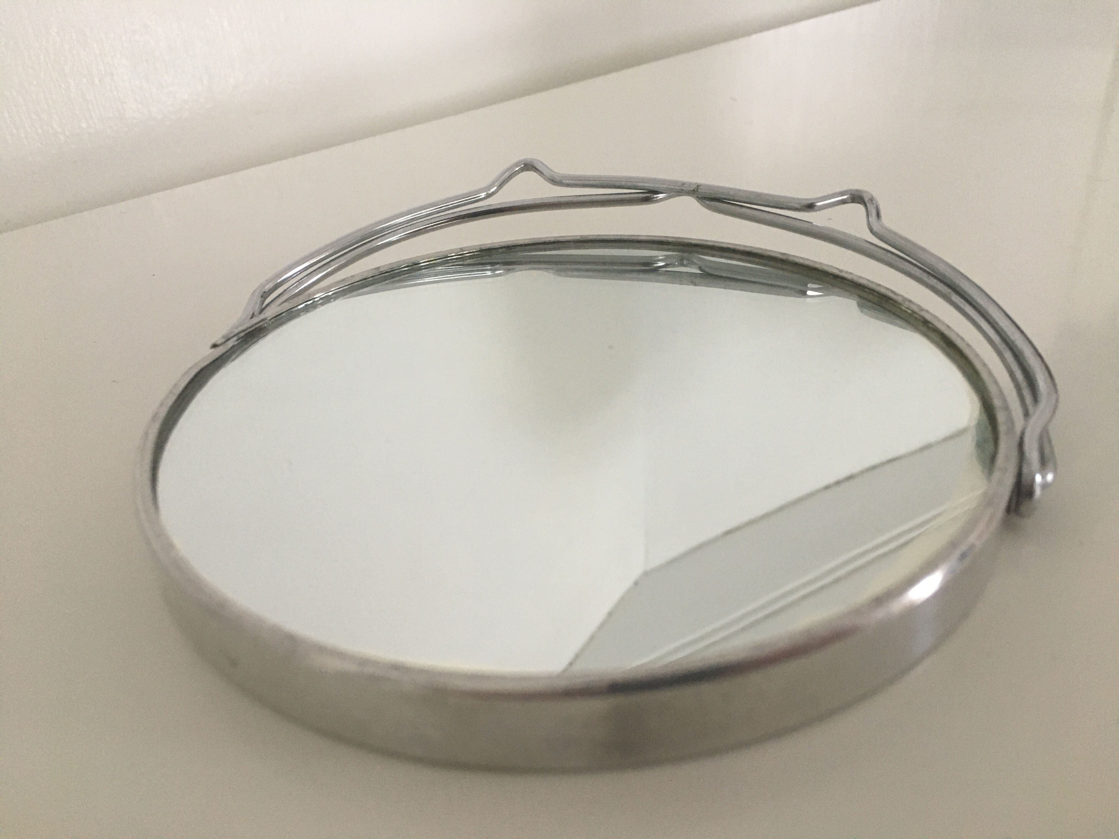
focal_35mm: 29
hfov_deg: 61.7
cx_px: 560
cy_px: 420
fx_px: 937
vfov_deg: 48.2
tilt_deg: -31.6
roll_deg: +3.7
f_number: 2.2
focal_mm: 4.15
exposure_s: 1/33
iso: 200
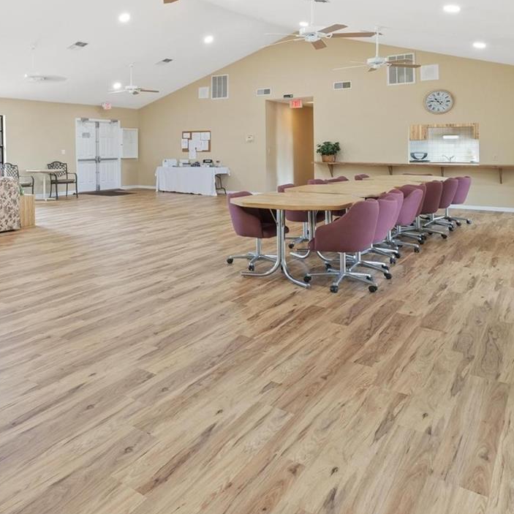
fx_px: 487
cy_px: 142
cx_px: 71
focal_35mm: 29
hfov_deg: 50.6
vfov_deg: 53.6
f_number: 8
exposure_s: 1/2.5
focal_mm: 15
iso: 400
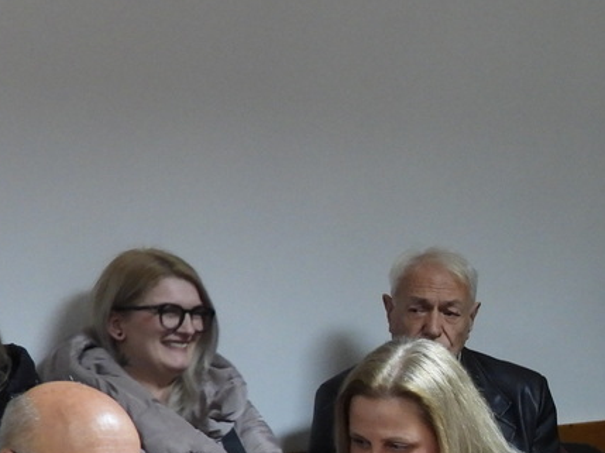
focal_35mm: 168
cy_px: 429
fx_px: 2934
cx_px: 712
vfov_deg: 8.8
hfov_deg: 11.6
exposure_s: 1/20
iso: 400
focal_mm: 10.7
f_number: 3.5
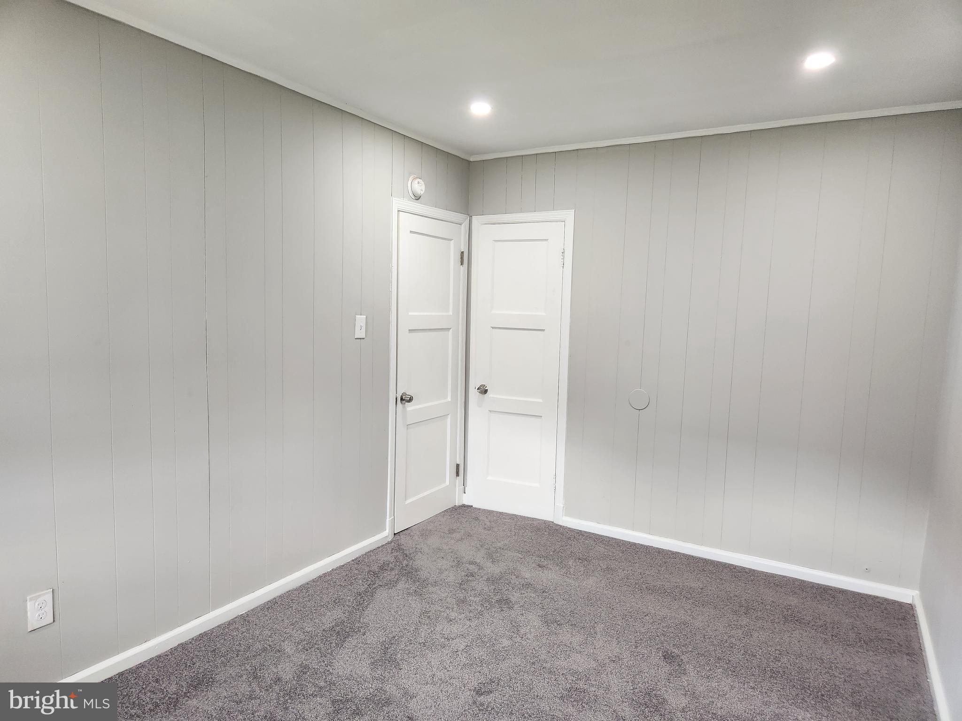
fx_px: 639
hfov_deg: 73.9
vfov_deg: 58.9
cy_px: 360
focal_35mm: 23
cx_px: 481
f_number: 1.8
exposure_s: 1/120
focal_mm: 5.4
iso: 250
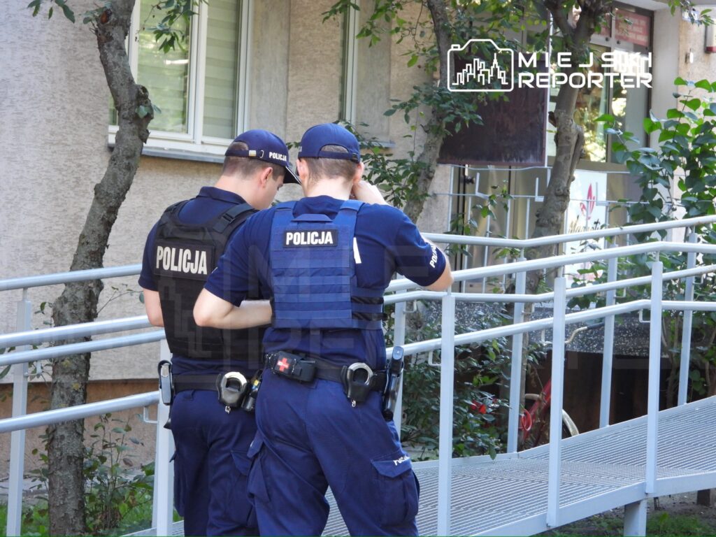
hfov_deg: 12.7
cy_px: 268
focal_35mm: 155
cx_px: 358
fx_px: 3206
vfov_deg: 9.6
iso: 400
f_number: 4
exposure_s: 1/30
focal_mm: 27.9
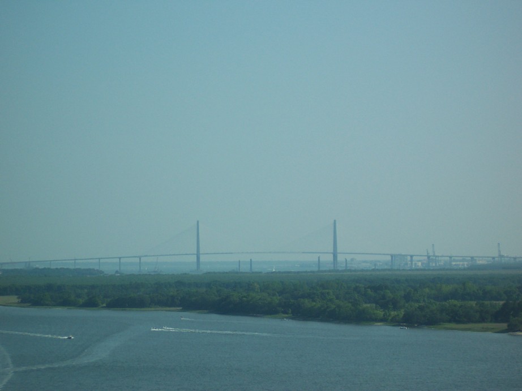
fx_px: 1990
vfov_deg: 11.2
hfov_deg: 14.9
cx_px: 261
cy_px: 196
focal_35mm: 132
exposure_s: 1/750
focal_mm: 22
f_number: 4.8
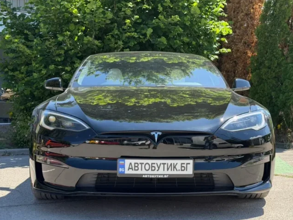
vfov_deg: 25.2
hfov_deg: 33.2
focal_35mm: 58
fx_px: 491
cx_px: 157
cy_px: 130
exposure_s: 1/1608
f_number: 1.78
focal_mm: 6.76
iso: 80
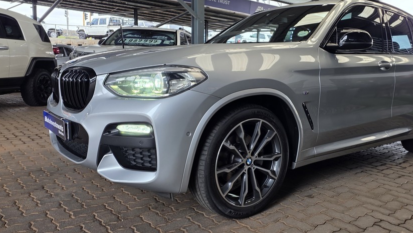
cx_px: 249
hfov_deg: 62.0
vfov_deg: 37.8
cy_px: 105
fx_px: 340
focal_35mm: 31
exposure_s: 1/50
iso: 64
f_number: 1.7
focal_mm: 6.25
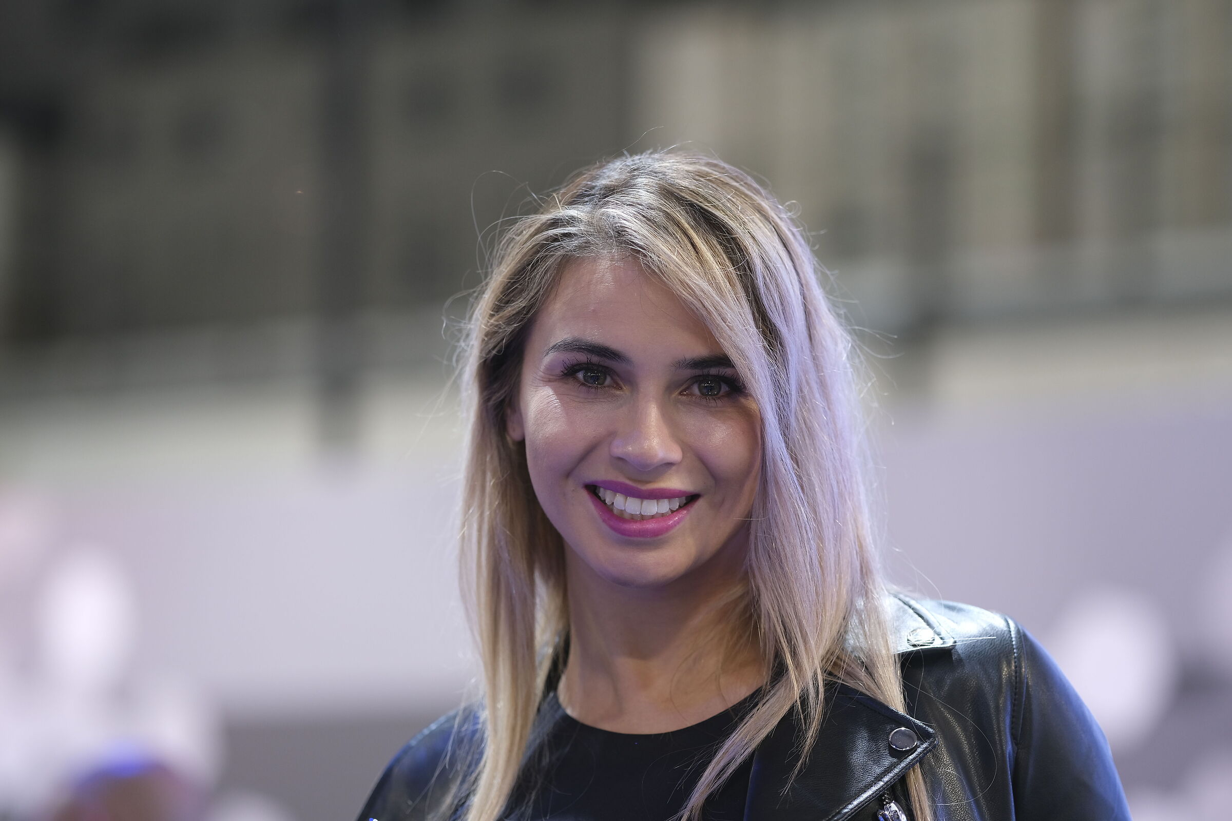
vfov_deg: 10.2
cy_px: 410
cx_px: 616
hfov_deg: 15.2
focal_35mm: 135
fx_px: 4620
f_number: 2
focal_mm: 90
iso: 500
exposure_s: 1/125
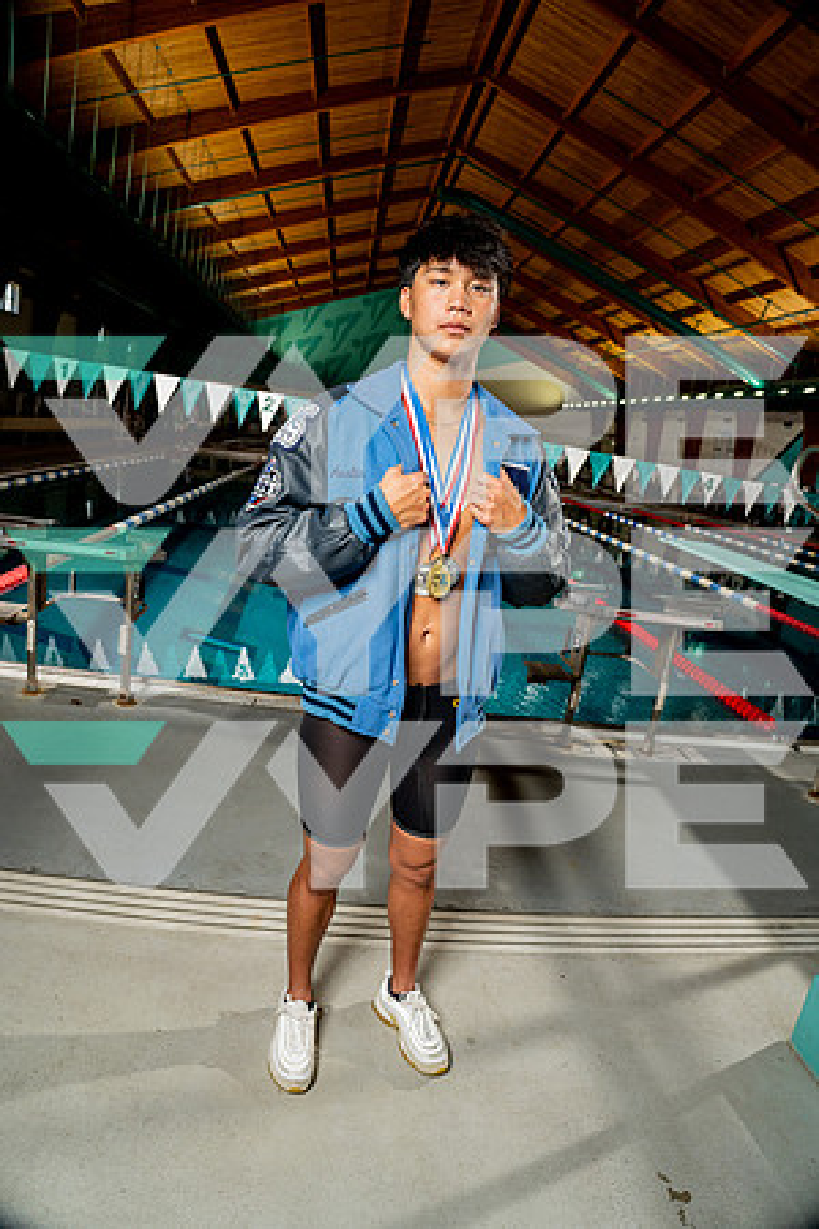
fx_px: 682
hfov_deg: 61.9
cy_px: 614
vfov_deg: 84.0
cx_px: 410
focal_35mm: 20
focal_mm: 20
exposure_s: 1/250
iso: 640
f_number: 5.6
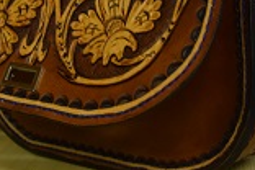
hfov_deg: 21.5
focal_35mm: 95
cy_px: 7
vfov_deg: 14.2
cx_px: 132
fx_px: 673
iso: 1250
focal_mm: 22
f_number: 3.8
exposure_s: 1/50
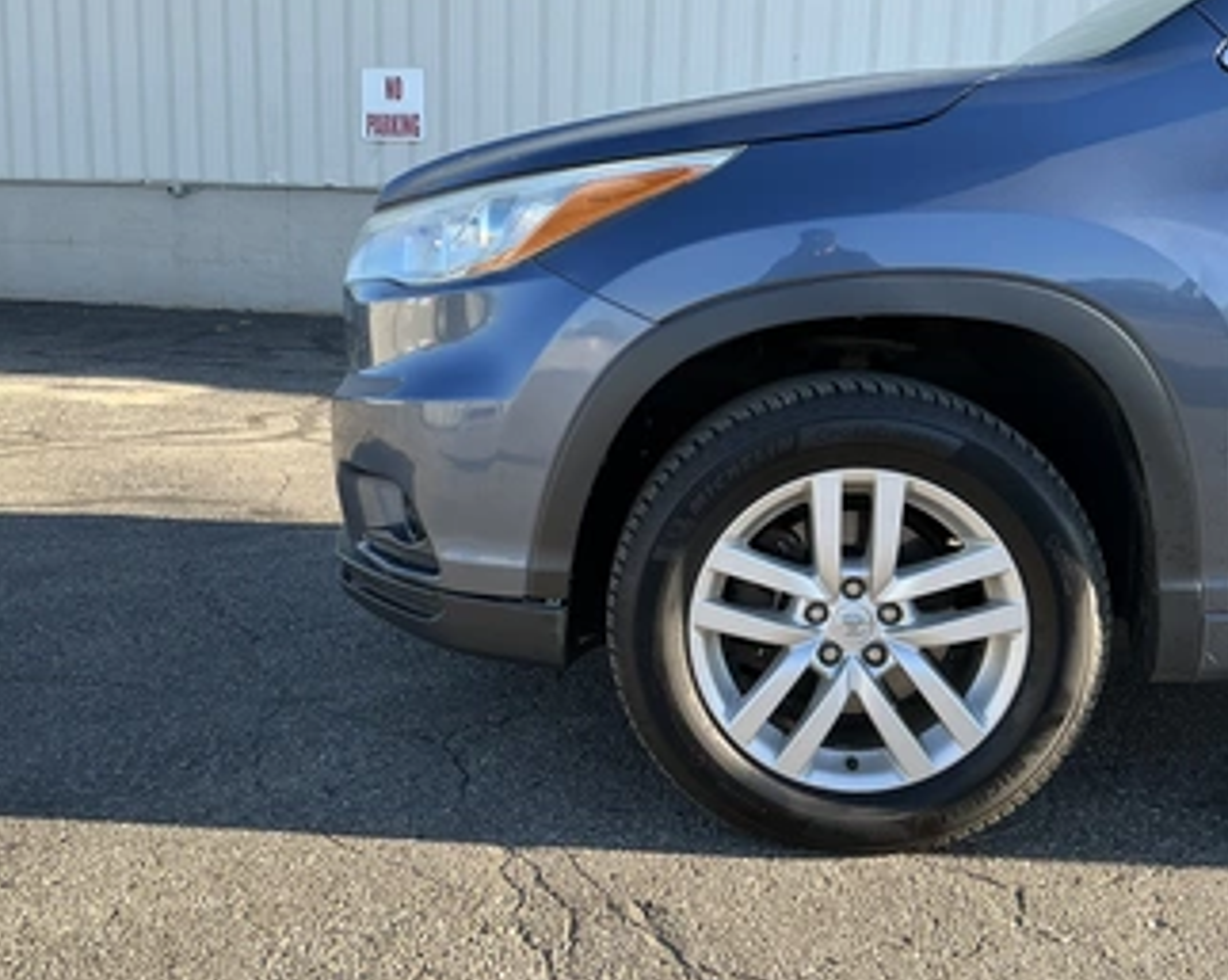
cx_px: 625
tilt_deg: -9.5
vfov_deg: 43.3
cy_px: 461
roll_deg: -1.2
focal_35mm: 34
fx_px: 1235
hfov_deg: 52.9
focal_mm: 3
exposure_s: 1/256
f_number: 1.8
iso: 25
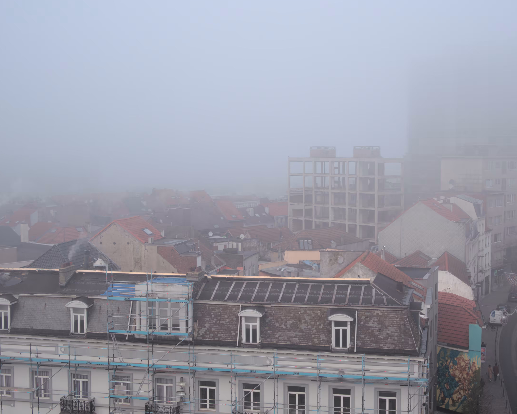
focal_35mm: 47
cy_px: 202
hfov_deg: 39.4
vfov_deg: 32.1
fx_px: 719
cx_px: 305
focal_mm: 24.9
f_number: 5.6
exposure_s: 1/240
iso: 200
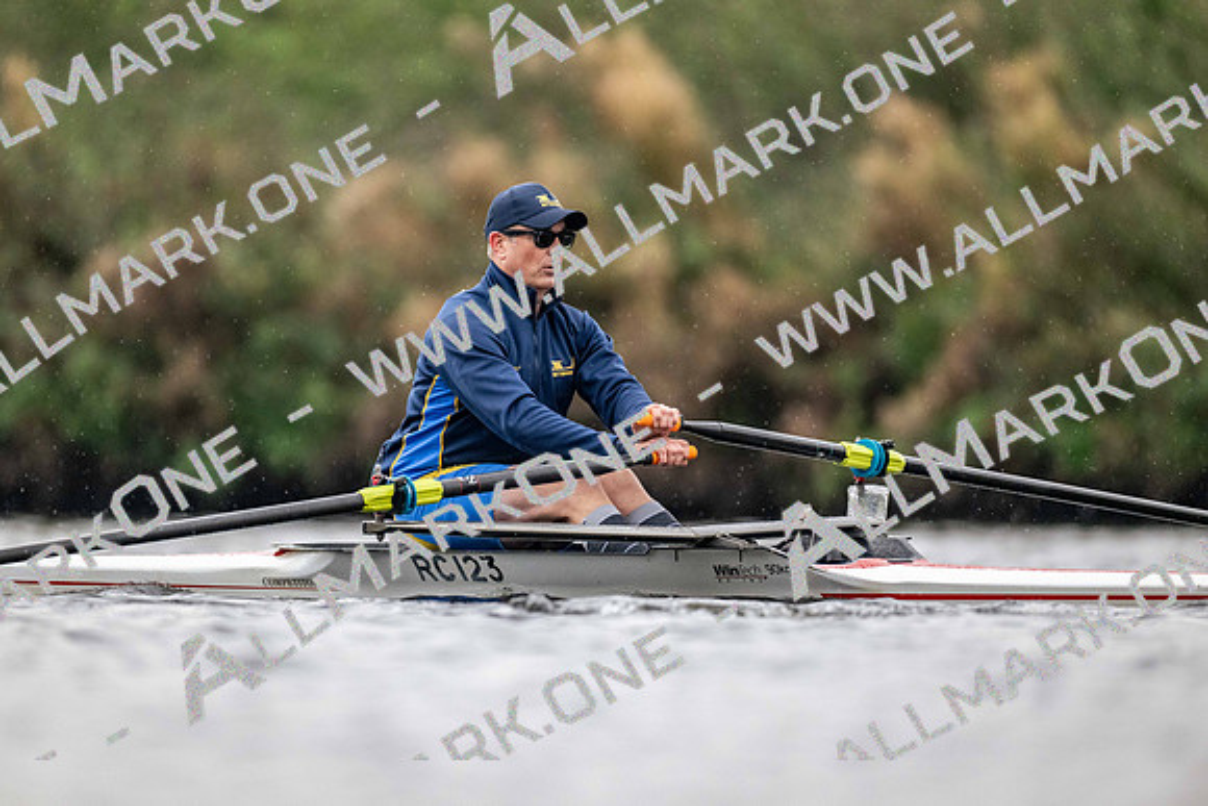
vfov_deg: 2.3
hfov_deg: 3.4
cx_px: 604
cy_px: 403
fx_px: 20137
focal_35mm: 600
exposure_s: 1/2500
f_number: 4
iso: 3200
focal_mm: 600
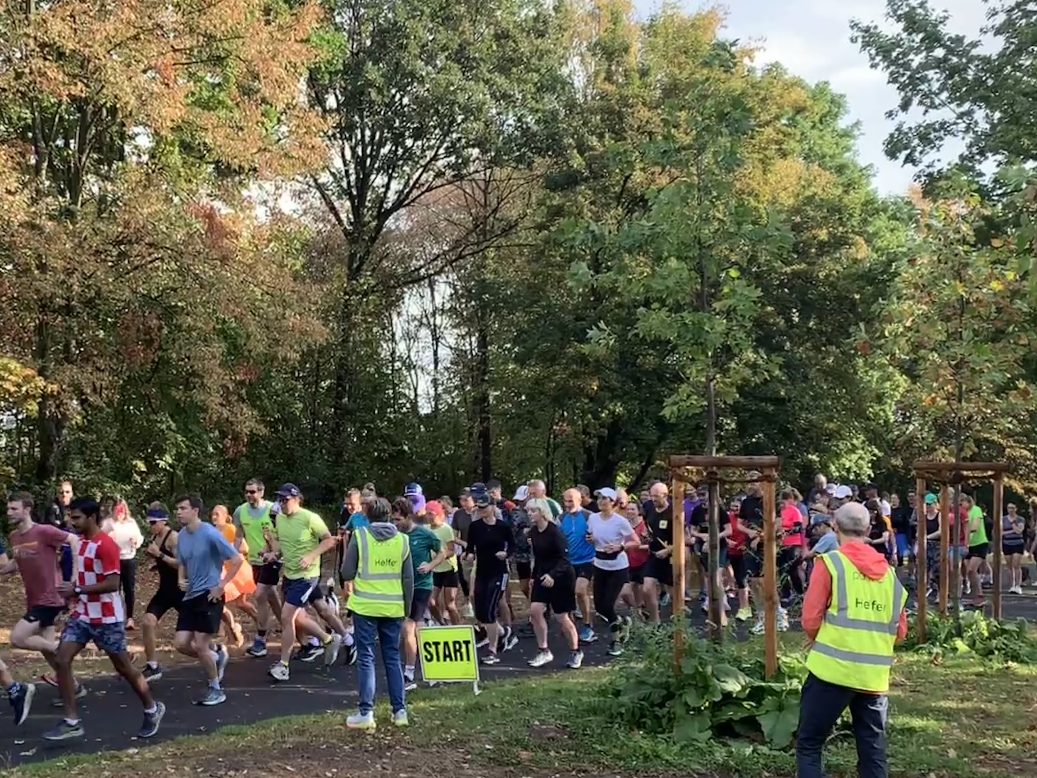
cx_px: 316
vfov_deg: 34.3
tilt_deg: +3.2
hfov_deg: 43.9
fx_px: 1258
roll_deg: -1.6
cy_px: 453
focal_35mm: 42
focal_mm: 4.25
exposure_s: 1/279
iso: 25
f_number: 1.8
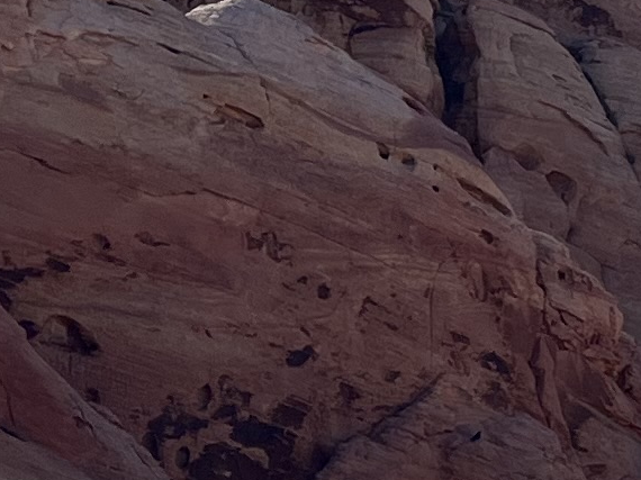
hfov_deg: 9.1
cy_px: 379
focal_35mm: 184
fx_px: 3406
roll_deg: -0.8
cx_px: 1770
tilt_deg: -1.9
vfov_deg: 8.1
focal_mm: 5.7
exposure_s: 1/6579
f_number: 1.5
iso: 50
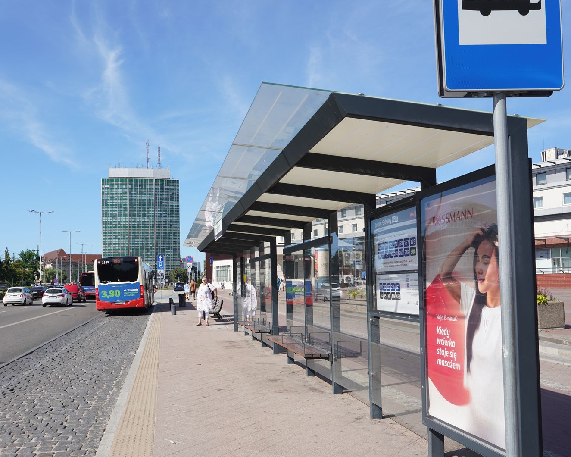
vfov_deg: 43.2
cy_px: 261
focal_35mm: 34
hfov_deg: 52.1
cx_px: 201
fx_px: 575
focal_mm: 24
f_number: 13
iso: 100
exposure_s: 1/100
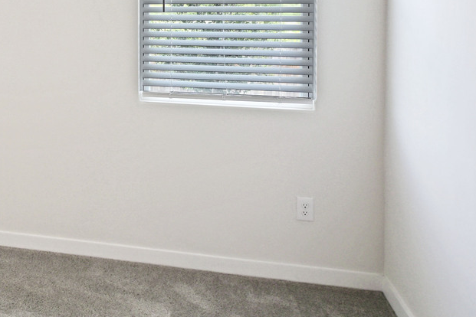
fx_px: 621
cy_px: 13
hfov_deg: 37.4
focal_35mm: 47
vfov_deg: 27.3
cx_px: -1
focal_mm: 12
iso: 64
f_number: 3.5
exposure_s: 1/50
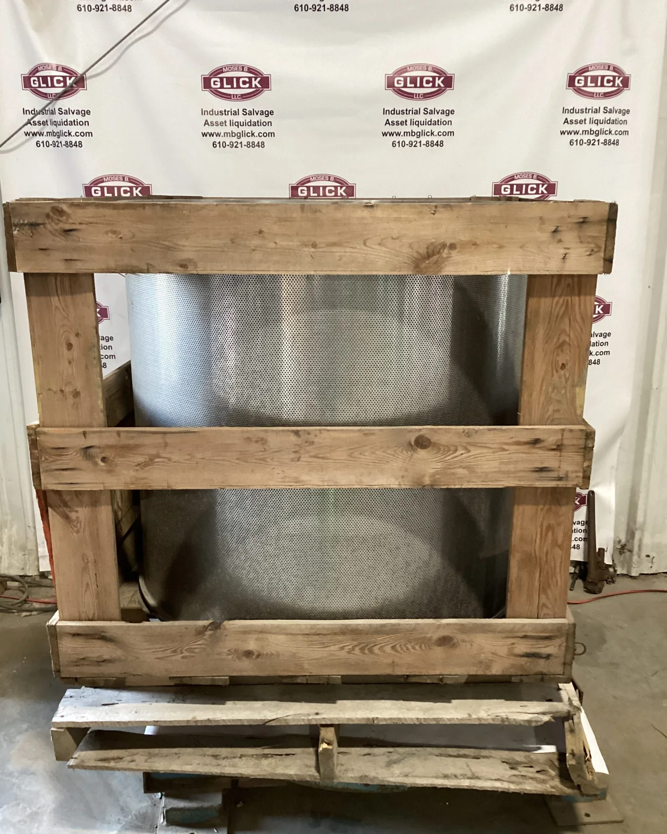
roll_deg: +1.6
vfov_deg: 54.2
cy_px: 440
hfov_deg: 44.5
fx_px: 814
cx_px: 326
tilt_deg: -16.6
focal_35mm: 33
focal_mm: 3.3
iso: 400
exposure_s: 1/50
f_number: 2.4
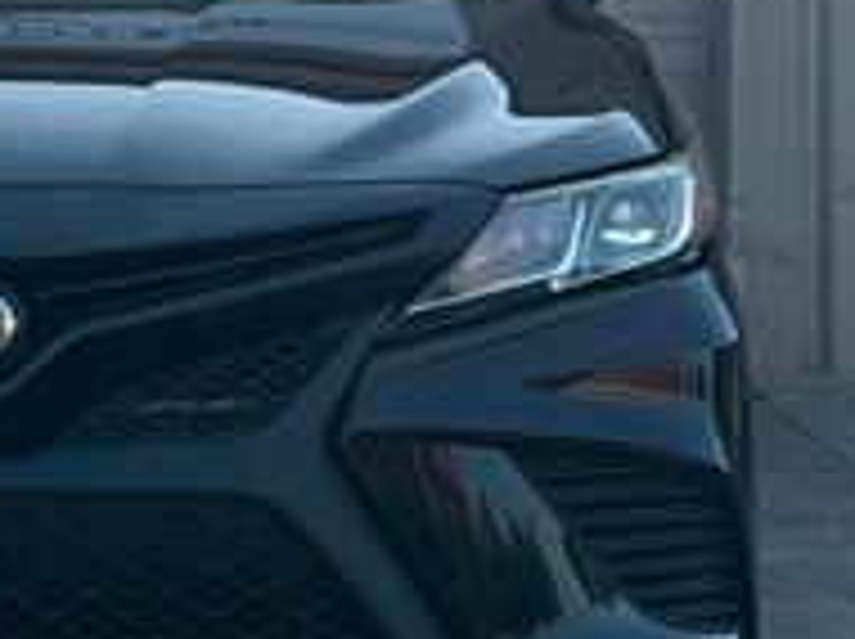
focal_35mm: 162
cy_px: -140
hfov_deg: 12.0
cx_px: -54
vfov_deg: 9.0
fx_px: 3996
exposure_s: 1/2146
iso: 64
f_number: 1.78
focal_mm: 6.76
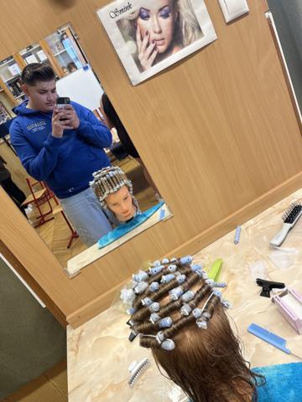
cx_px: 151
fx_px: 302
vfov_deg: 67.3
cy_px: 201
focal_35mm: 26
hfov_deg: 53.1
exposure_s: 1/100
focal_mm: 5.1
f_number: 1.6
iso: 125
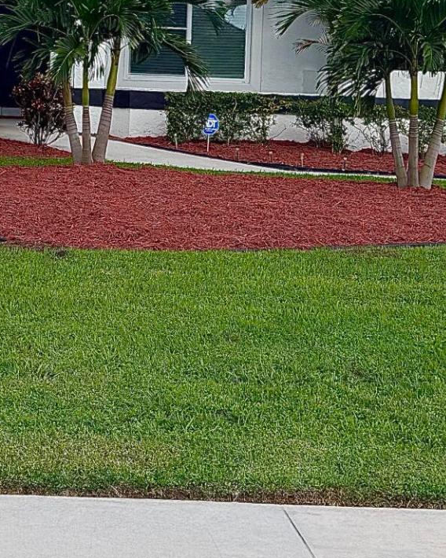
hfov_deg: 16.0
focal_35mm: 95
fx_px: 1567
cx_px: 57
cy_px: 52
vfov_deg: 19.8
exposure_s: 1/5714
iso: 80
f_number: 1.78
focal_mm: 6.76
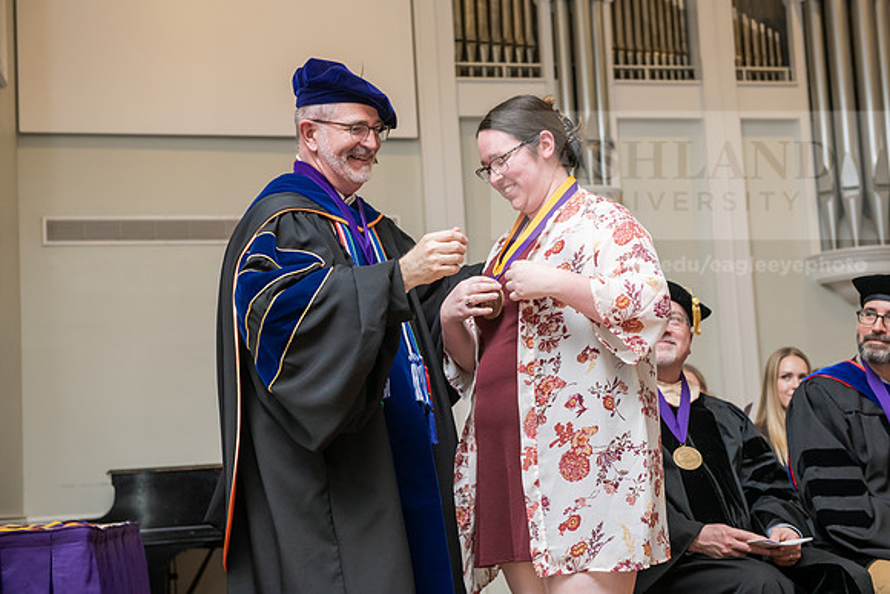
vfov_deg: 21.9
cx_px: 445
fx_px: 1533
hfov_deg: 32.4
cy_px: 297
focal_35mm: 62
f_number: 4.5
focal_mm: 62
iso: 1600
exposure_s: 1/200
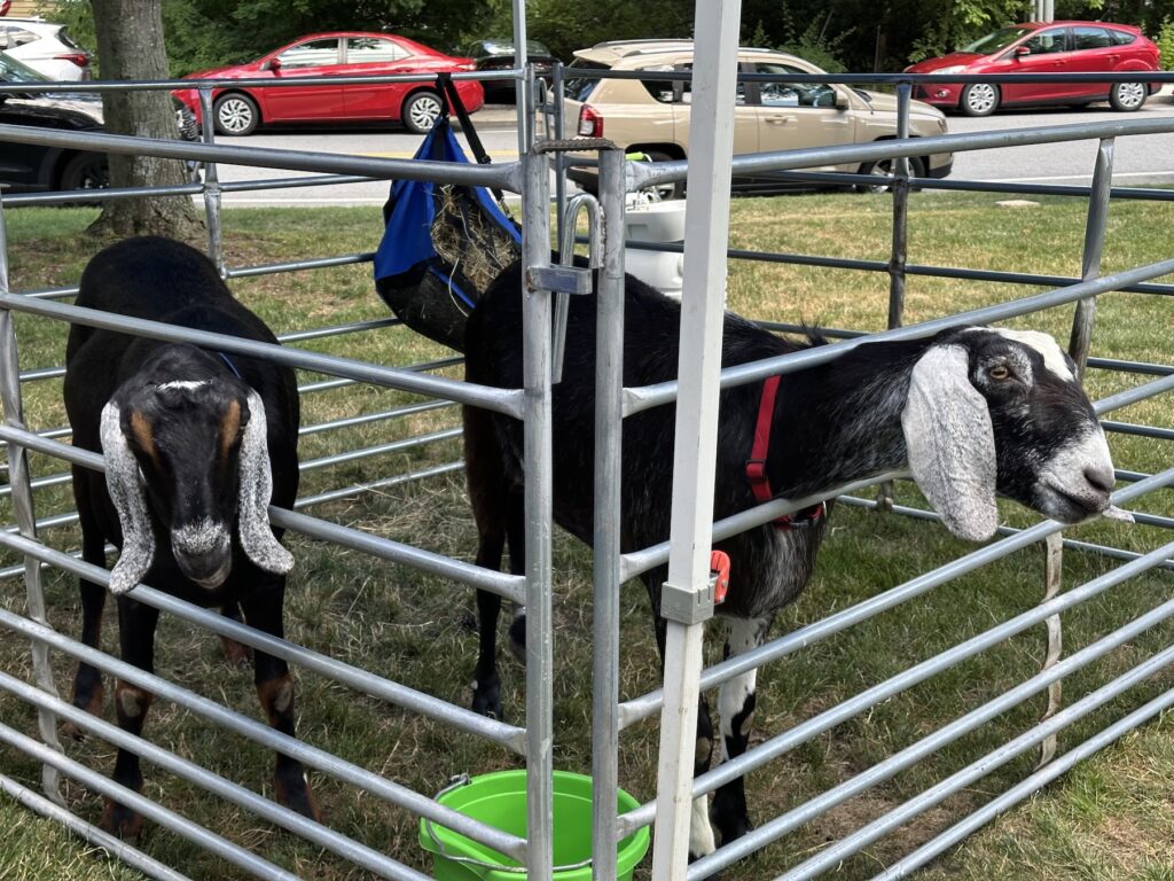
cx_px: 587
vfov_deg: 30.3
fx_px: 1628
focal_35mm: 48
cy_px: 440
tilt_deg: -16.8
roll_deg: -0.9
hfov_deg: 39.7
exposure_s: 1/202
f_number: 1.78
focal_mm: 6.86
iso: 50
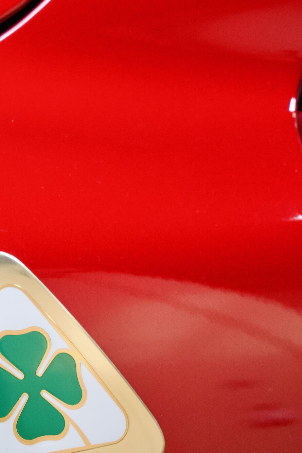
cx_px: 35
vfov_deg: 15.2
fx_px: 1698
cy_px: 266
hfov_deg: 10.1
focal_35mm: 135
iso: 2500
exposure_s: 1/80
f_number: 5.6
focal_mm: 50
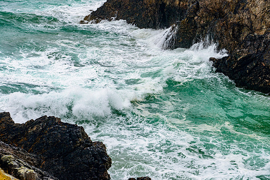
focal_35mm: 70
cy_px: 90
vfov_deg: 19.5
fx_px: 525
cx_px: 135
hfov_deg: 28.8
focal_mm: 70
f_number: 8
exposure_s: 1/100
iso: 400
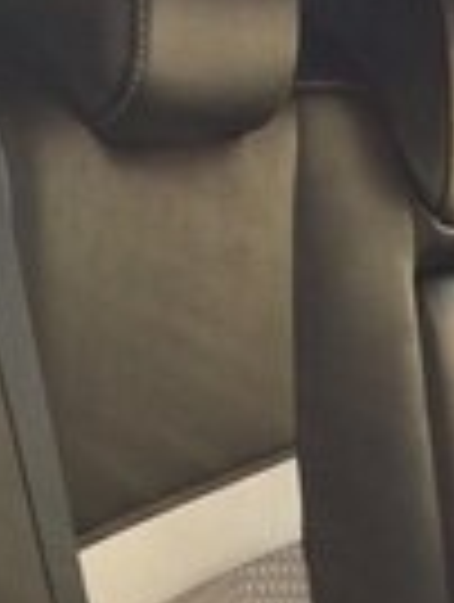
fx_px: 1865
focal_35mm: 107
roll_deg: -23.2
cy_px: 914
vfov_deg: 16.6
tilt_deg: -29.2
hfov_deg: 13.2
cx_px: 665
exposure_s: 1/100
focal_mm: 4.15
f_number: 2.2
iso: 64
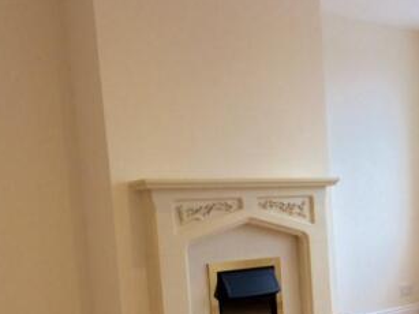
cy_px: 271
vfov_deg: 25.8
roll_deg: +5.2
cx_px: 316
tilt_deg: -3.6
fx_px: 665
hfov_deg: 34.2
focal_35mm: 55
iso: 64
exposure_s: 1/100
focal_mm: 4.15
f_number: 2.2
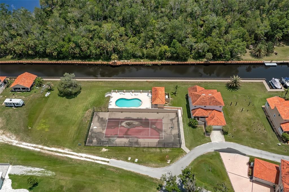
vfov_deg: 46.3
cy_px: 96
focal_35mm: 28
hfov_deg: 65.5
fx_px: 225
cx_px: 144
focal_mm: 10.26
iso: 100
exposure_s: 1/640
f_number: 5.6
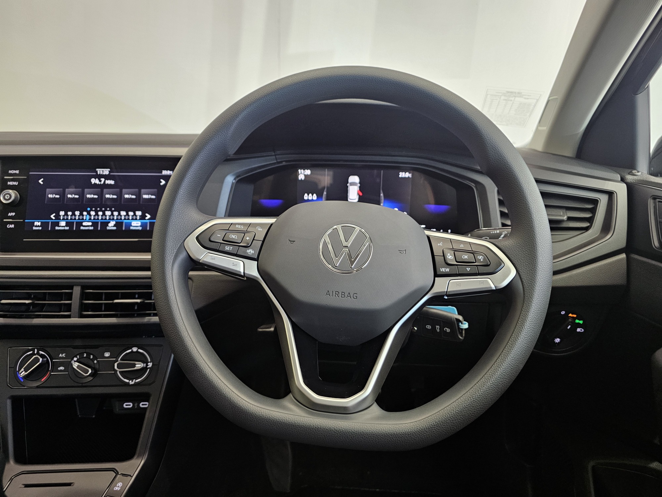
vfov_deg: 58.9
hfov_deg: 73.9
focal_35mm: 23
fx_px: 440
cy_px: 248
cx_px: 331
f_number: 1.7
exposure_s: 1/100
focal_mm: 6.3
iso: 500
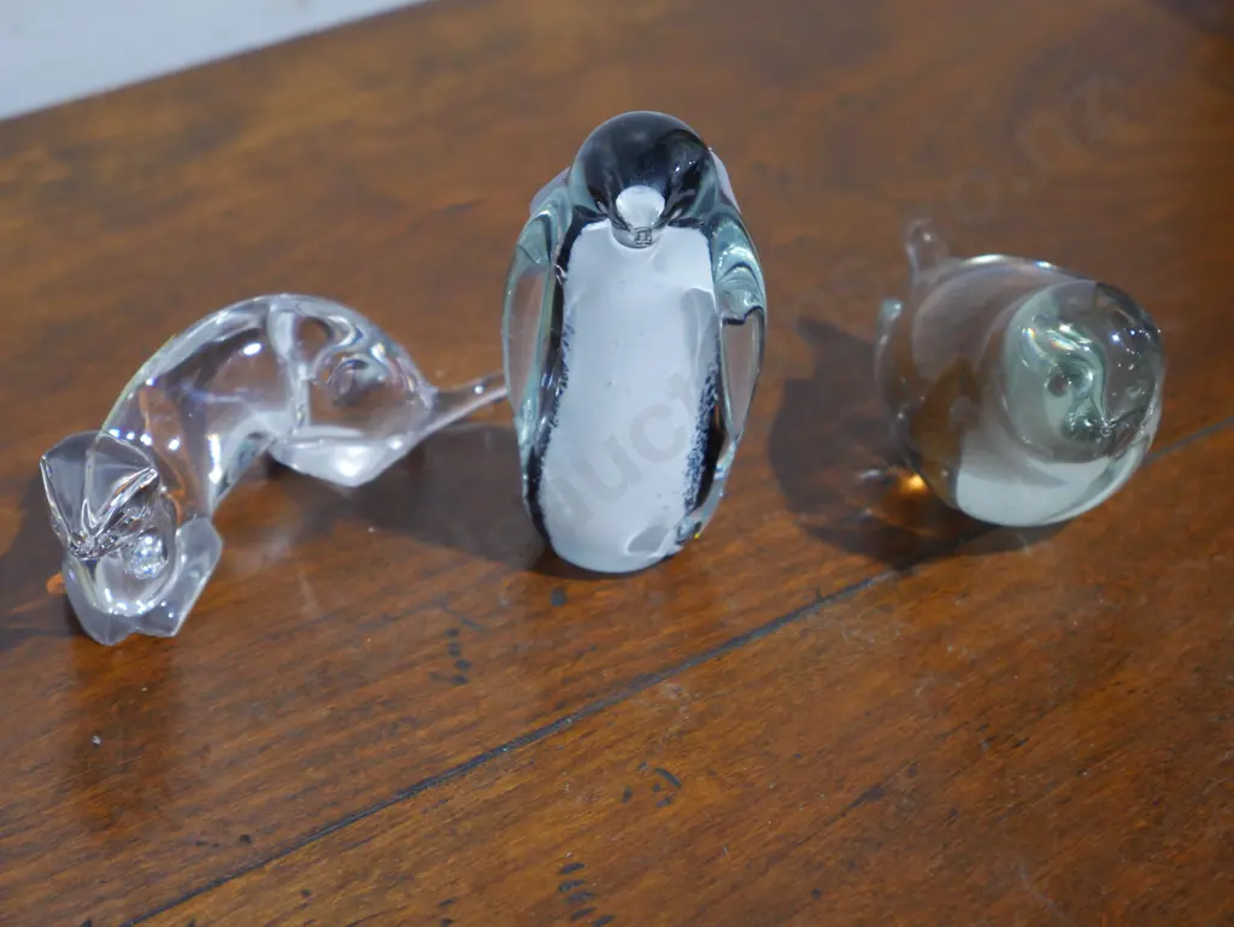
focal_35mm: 84
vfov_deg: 17.6
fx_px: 2996
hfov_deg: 23.3
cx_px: 617
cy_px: 464
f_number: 5.6
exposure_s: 1/100
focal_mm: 42
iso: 1600
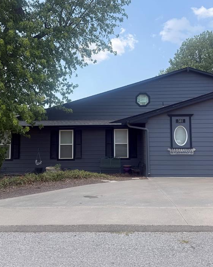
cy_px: 123
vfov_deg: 52.8
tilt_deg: +5.6
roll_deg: +0.8
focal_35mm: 34
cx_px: 110
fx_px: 268
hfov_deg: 43.3
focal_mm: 6.76
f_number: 1.78
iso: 80
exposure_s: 1/2110
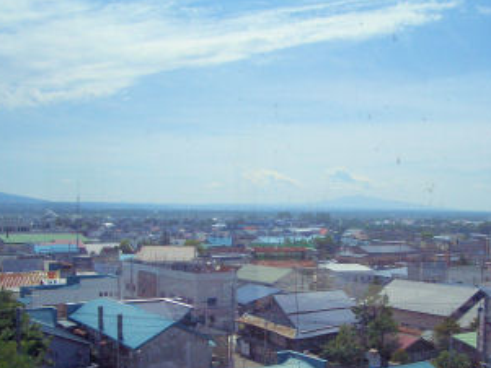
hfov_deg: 38.7
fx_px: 695
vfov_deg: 29.6
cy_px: 216
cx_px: 295
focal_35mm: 49
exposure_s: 1/1600
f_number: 4.3
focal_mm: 5.8
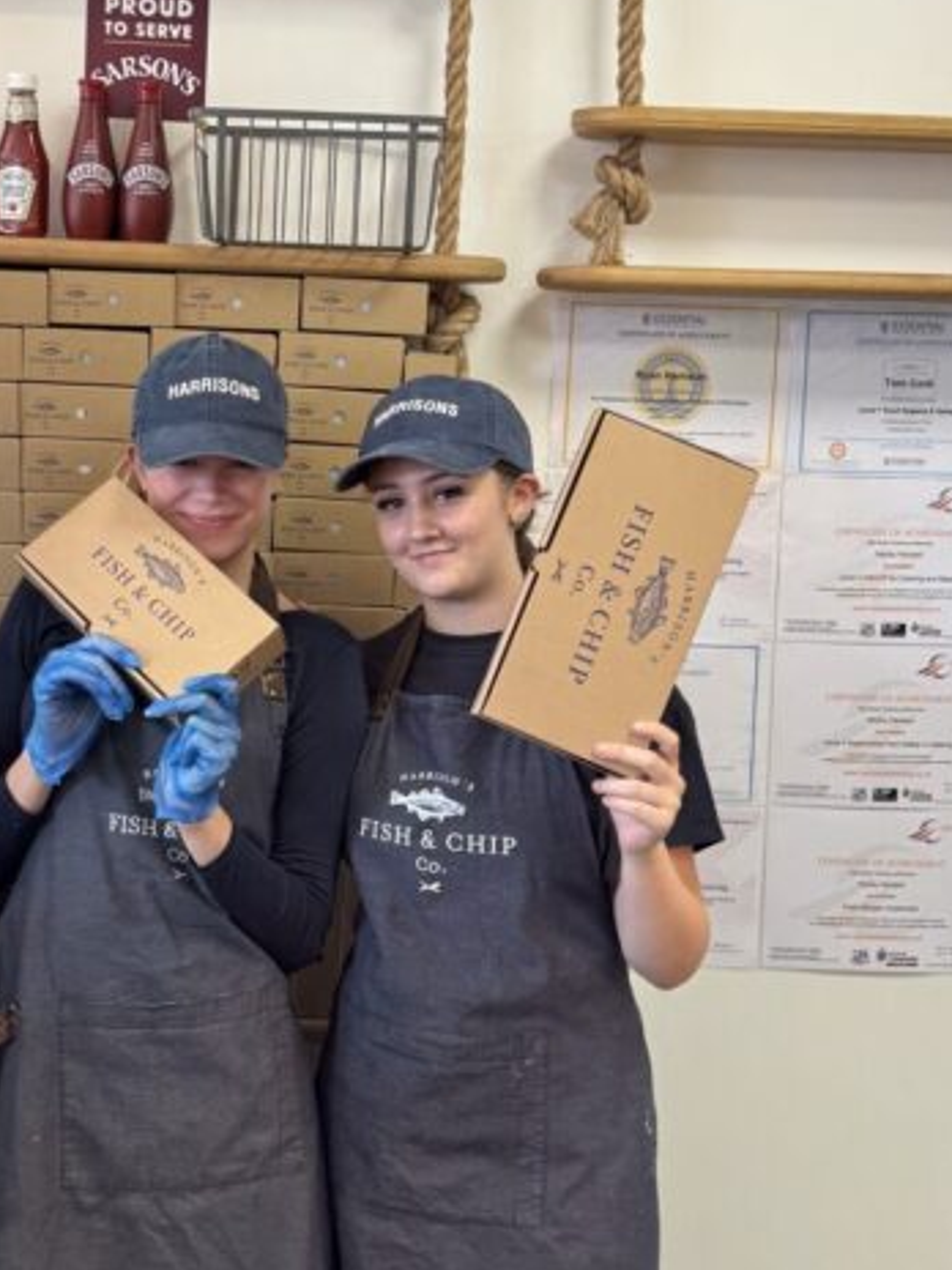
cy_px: 531
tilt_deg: -4.2
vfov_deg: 36.1
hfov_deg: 27.2
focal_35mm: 53
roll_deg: -1.5
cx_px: 241
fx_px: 1943
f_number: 1.78
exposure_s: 1/100
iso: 125
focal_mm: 6.76
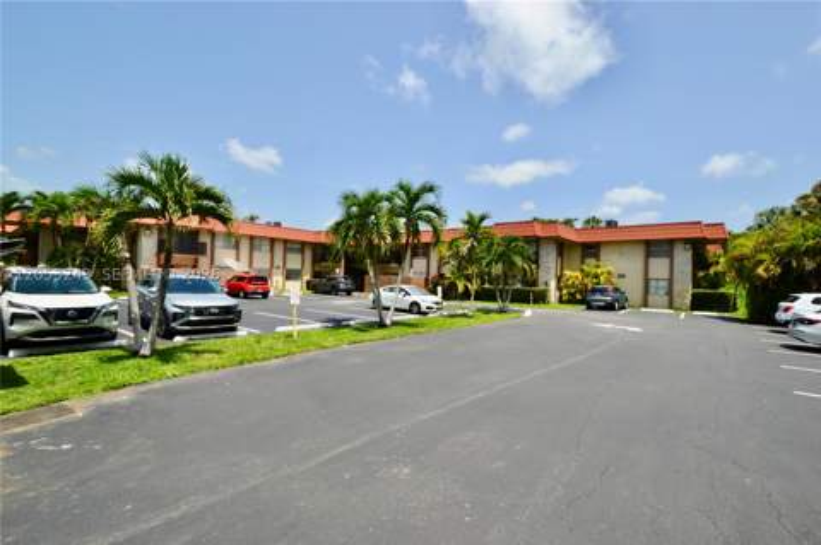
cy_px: 272
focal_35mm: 15
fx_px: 342
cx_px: 410
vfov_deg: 77.2
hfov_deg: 100.4
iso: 100
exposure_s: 1/250
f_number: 8
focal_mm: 10
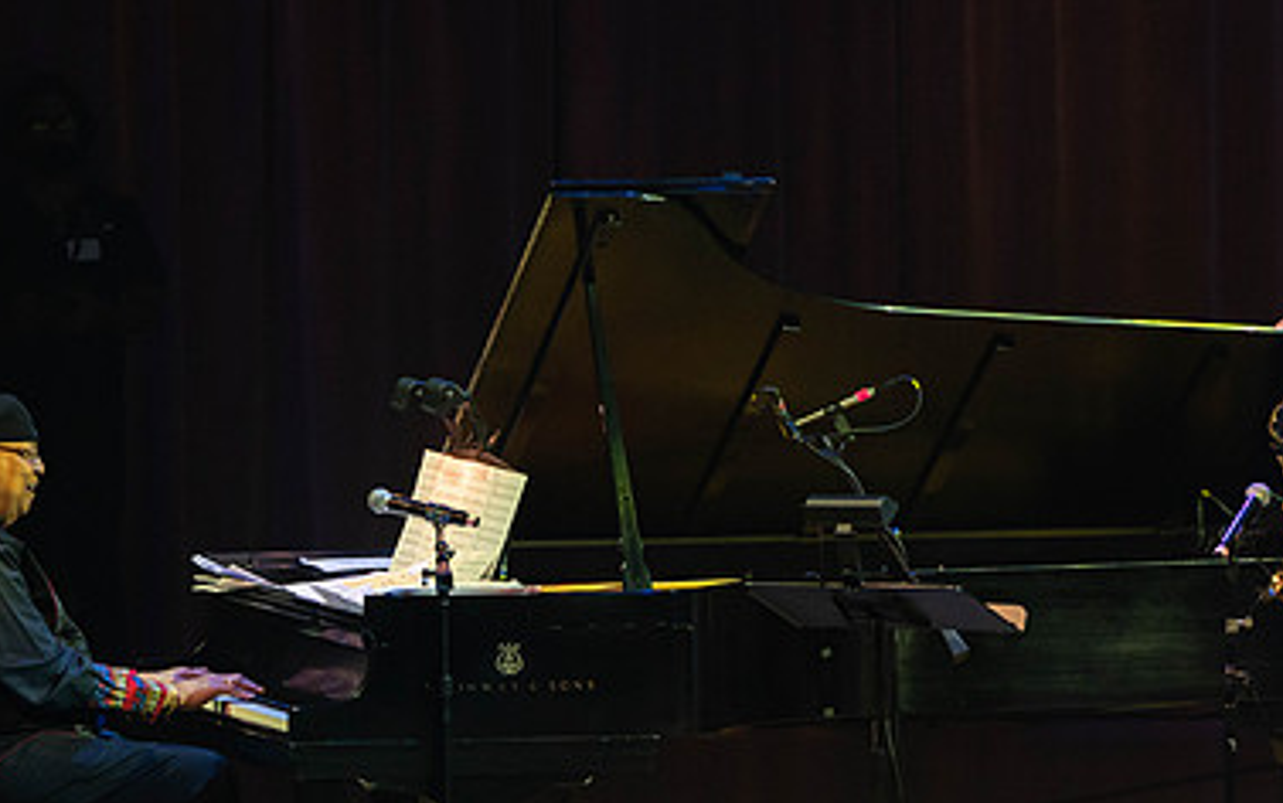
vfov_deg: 3.0
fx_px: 15287
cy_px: 668
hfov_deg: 4.8
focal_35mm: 437
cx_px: 765
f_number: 5.6
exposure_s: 1/160
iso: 2500
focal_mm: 235
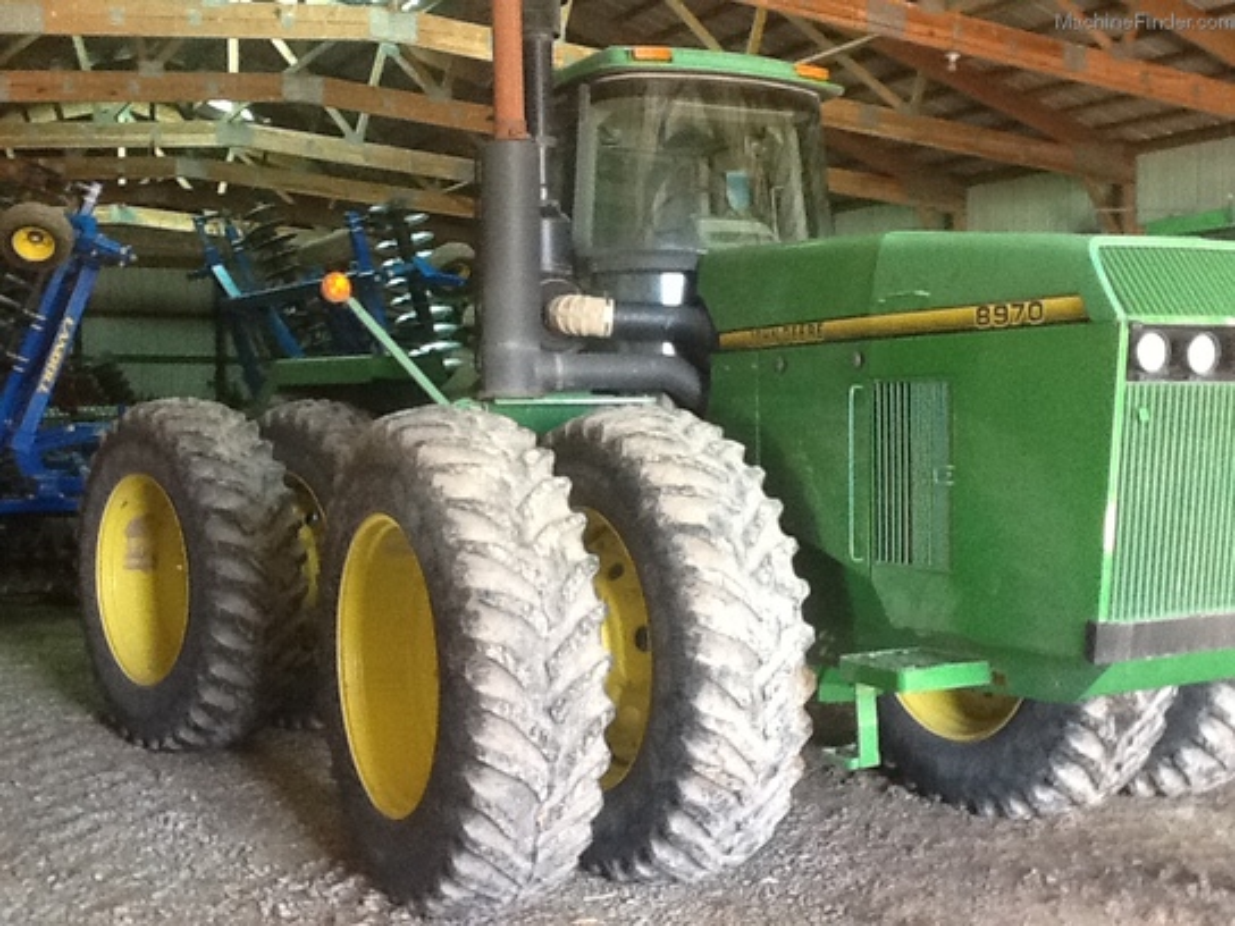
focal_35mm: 44
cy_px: 463
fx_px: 1570
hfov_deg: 42.9
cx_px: 618
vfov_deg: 32.9
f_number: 2.4
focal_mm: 2.03
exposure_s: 1/30
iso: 200
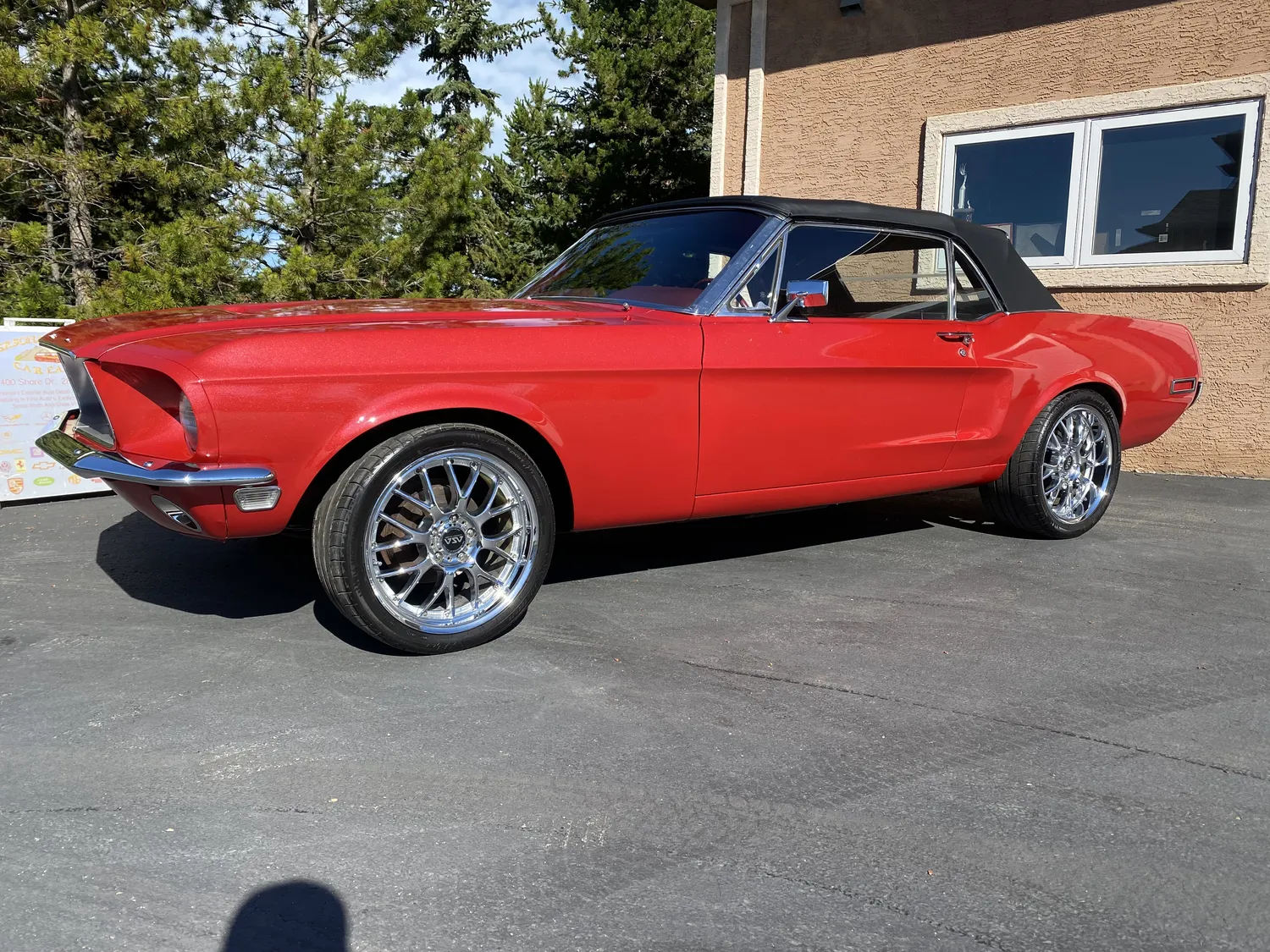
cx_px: 635
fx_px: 954
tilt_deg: -7.1
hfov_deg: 67.3
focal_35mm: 26
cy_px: 476
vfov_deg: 53.1
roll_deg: -1.1
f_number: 1.8
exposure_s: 1/1585
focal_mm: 4.25
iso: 32
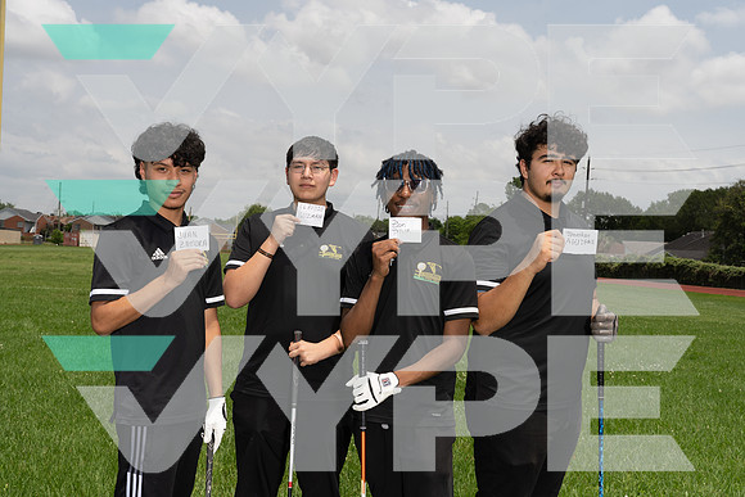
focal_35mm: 38
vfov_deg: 35.1
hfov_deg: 50.7
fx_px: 787
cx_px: 372
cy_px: 248
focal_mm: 38
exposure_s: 1/250
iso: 100
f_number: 11
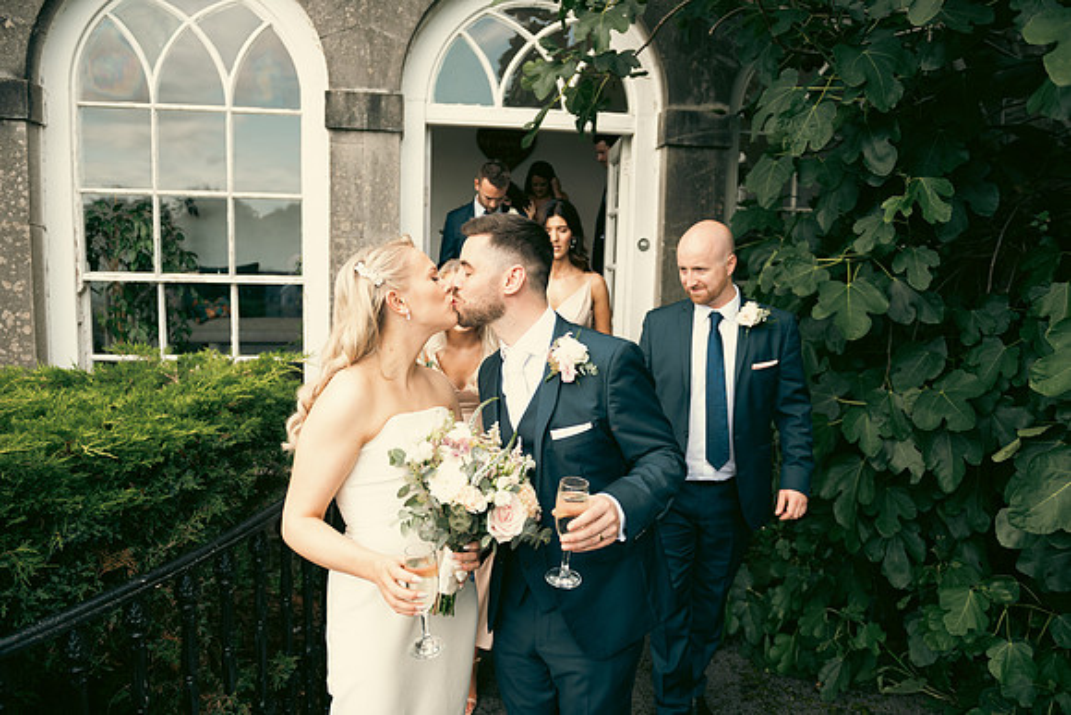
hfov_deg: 73.7
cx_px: 536
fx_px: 714
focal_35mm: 24
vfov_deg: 53.2
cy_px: 358
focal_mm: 24
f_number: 3.5
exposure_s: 1/200
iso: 100
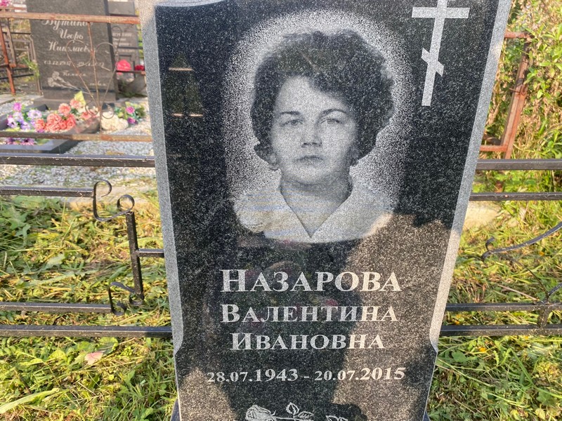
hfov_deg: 67.3
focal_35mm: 26
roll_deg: -0.3
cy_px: 210
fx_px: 422
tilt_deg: -24.5
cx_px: 281
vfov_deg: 53.1
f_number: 1.8
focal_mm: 4.25
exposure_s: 1/420
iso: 32
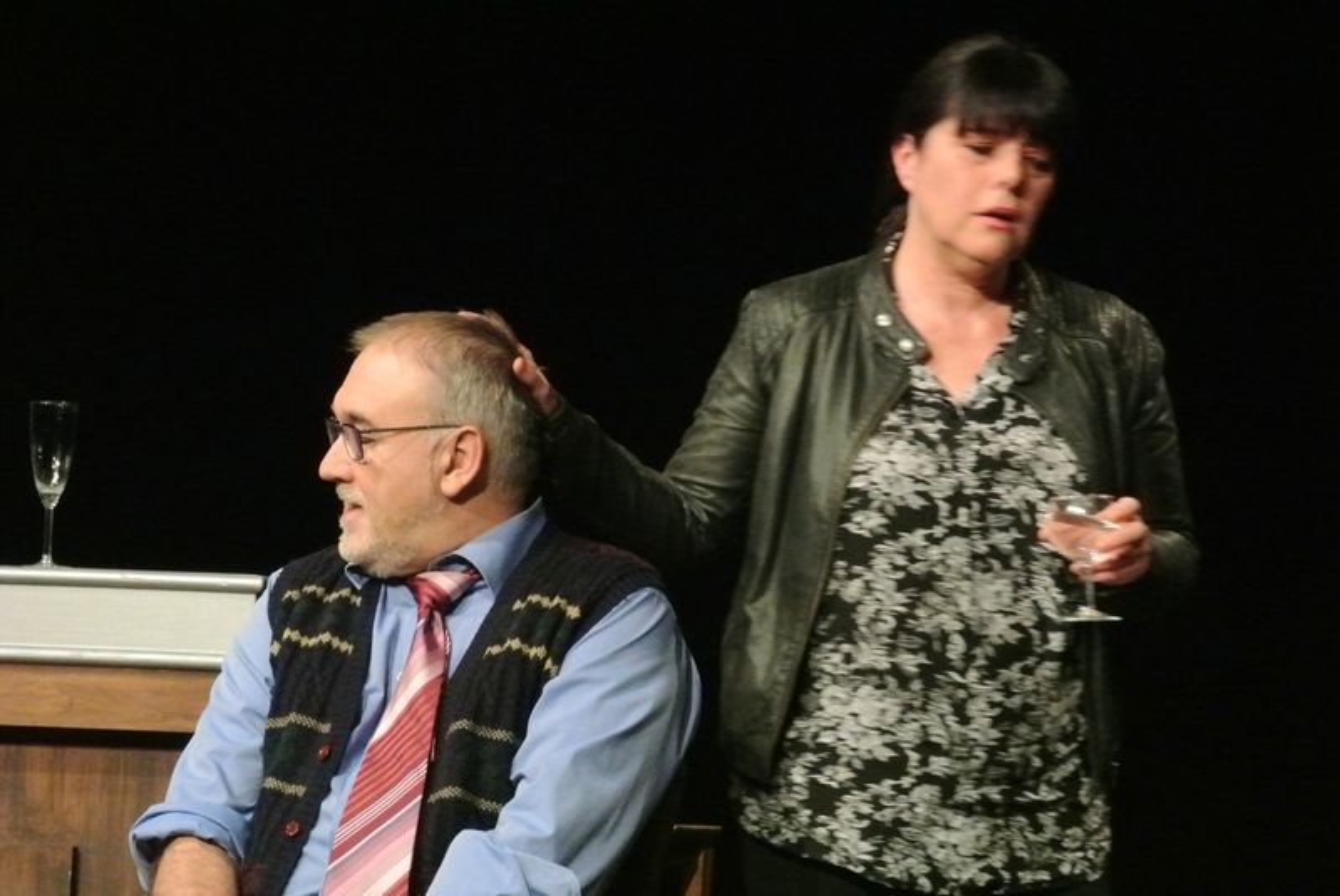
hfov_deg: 11.0
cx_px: 670
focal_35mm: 186
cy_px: 448
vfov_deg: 7.4
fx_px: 6929
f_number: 11
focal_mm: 69
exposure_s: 1/50
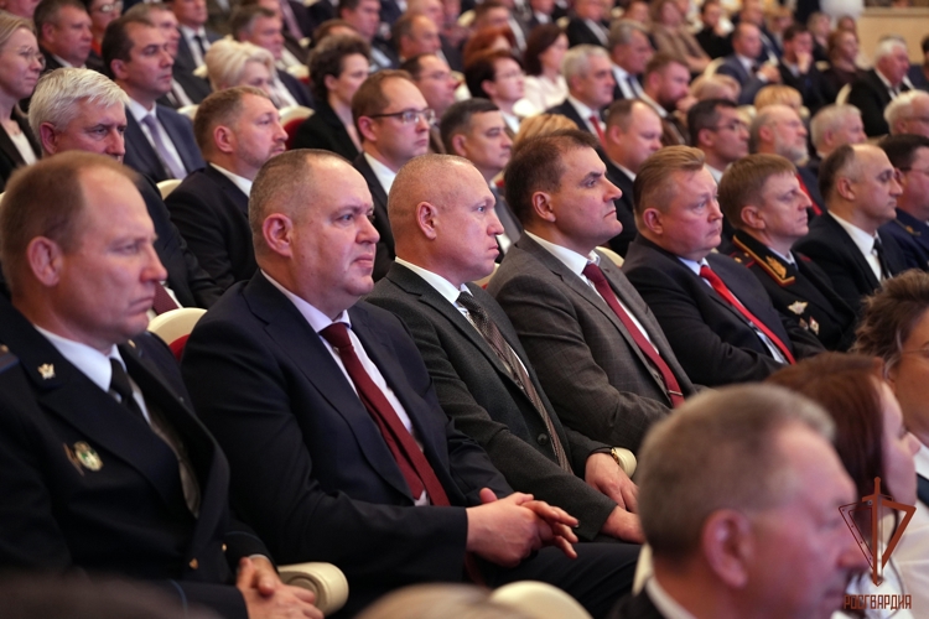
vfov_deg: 19.5
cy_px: 310
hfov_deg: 28.8
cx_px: 464
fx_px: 1806
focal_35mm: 70
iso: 2500
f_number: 3.2
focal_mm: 70
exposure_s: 1/160
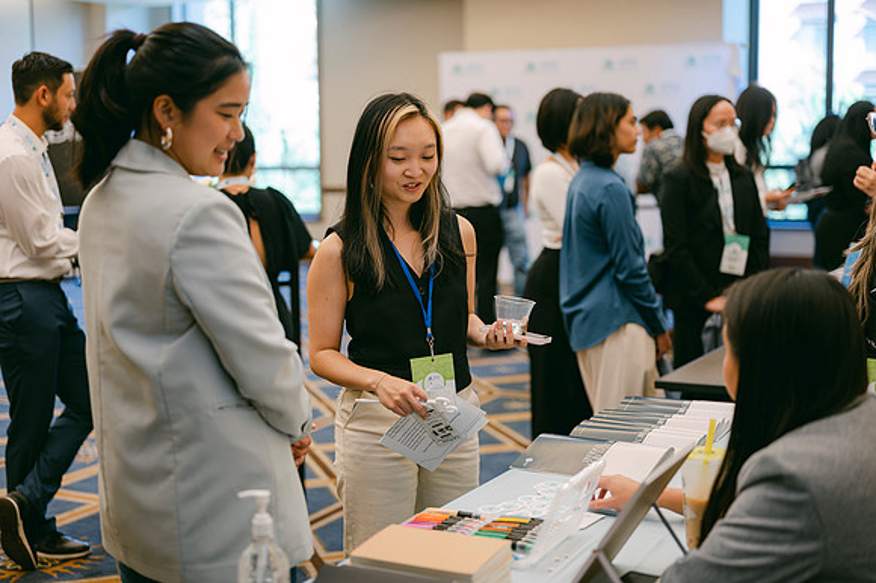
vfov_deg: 27.0
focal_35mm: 50
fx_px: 1216
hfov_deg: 39.6
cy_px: 292
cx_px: 438
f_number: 2
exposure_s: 1/125
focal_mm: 50
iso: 160
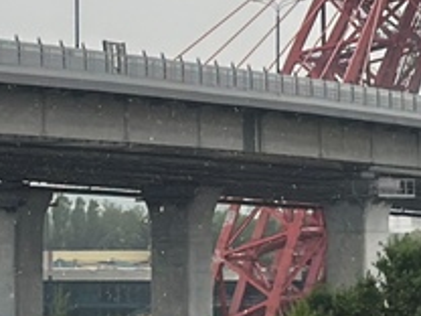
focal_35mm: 274
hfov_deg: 7.2
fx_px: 3332
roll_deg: +0.3
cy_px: -37
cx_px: 158
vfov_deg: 5.4
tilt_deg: +5.4
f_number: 1.78
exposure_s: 1/1818
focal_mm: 6.76
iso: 64
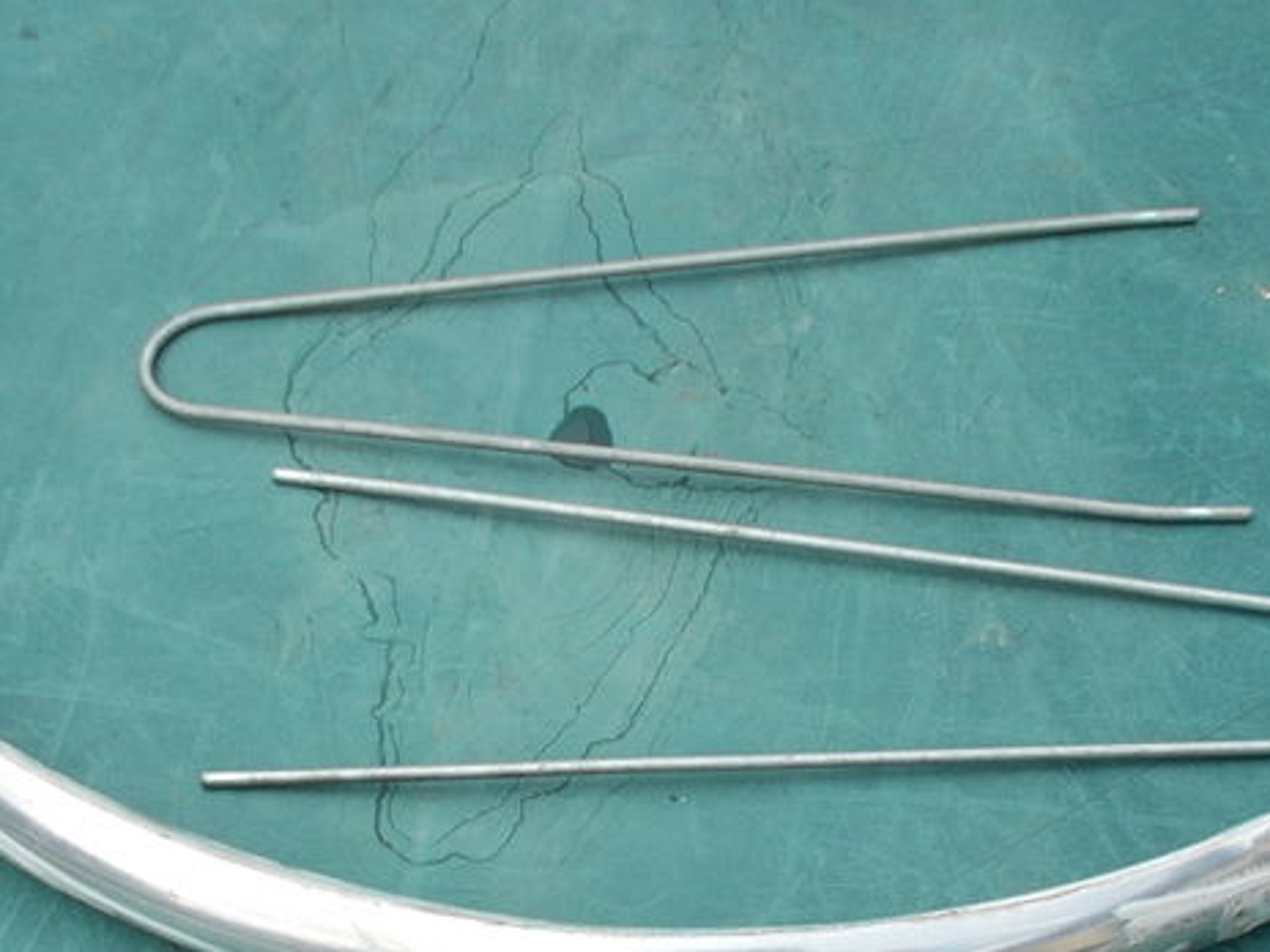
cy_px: 848
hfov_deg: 34.3
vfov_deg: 25.3
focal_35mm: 56
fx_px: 2055
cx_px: 619
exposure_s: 1/250
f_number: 3.2
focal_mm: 4.6
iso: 80
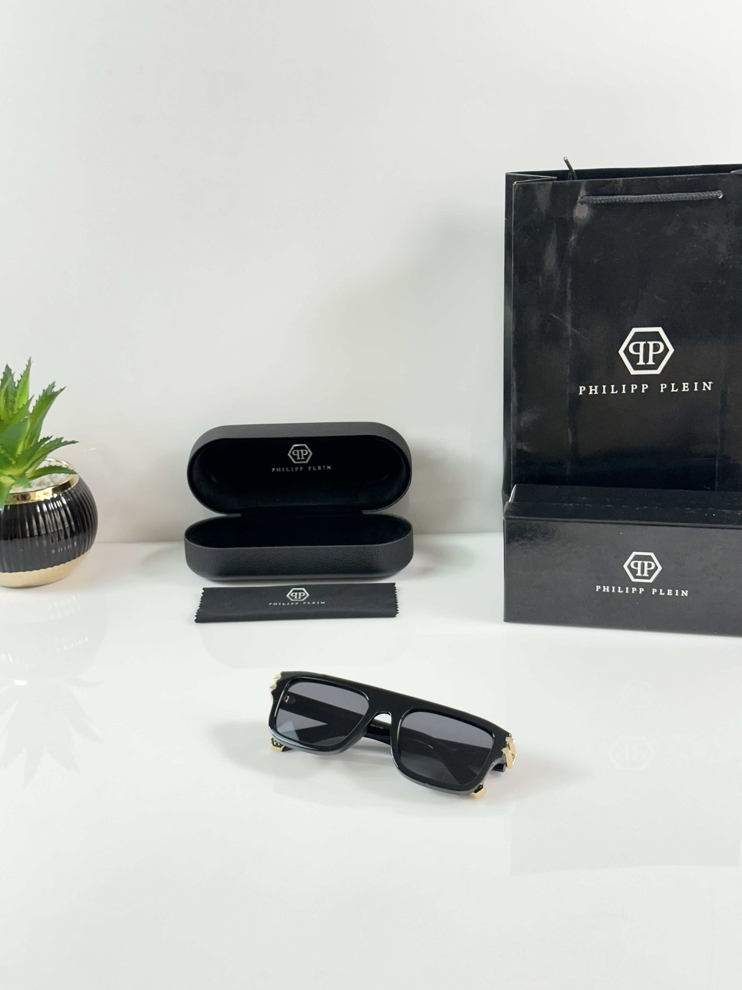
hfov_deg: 30.3
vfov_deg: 39.7
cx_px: 371
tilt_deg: -21.0
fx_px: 1372
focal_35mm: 48
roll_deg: +2.0
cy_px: 495
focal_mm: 6.86
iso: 64
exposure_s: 1/100
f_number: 1.78
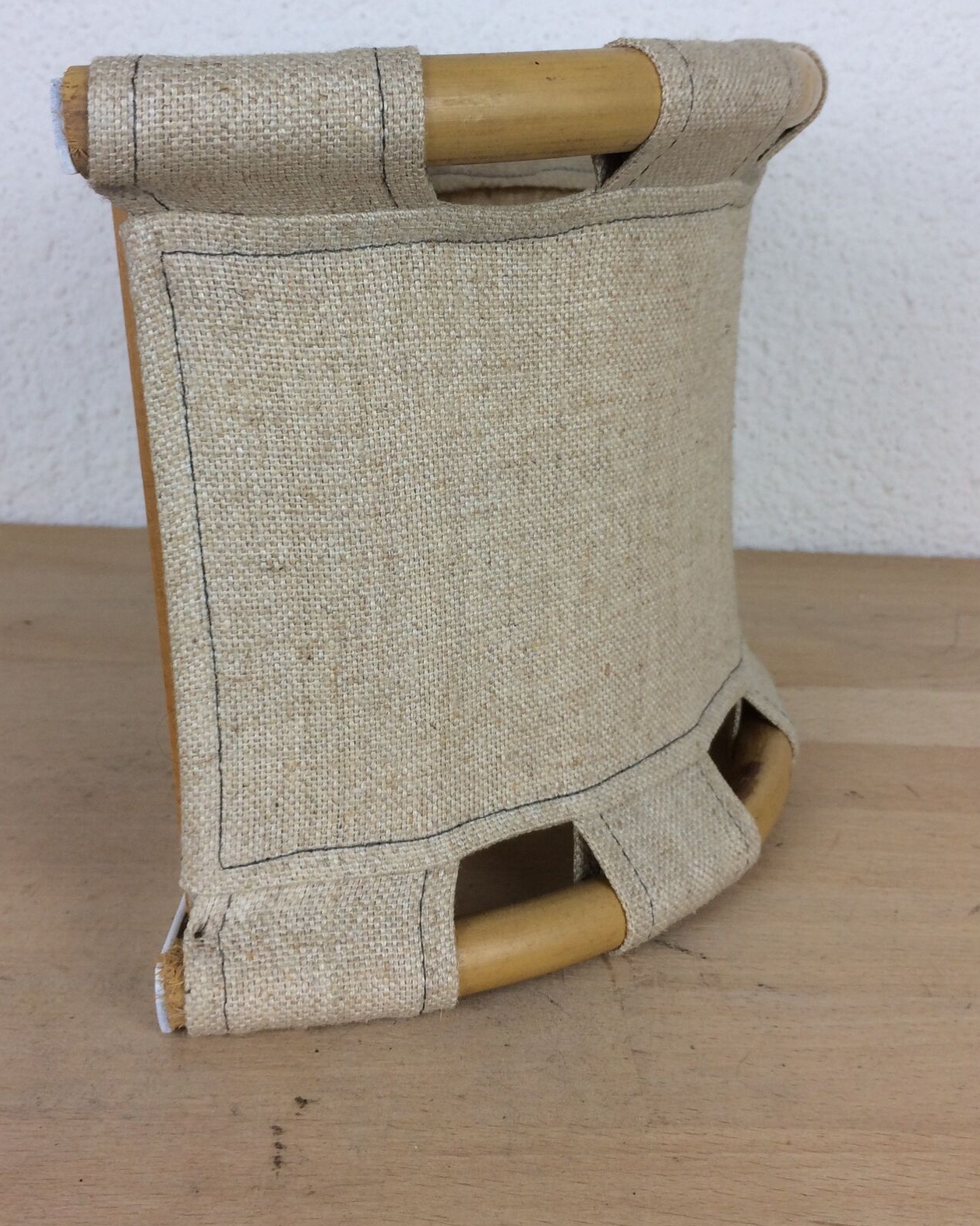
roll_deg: -1.8
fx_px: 1305
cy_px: 500
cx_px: 481
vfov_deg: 50.0
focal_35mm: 36
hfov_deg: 41.1
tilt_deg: -16.5
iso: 50
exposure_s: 1/100
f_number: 2.2
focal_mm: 4.15
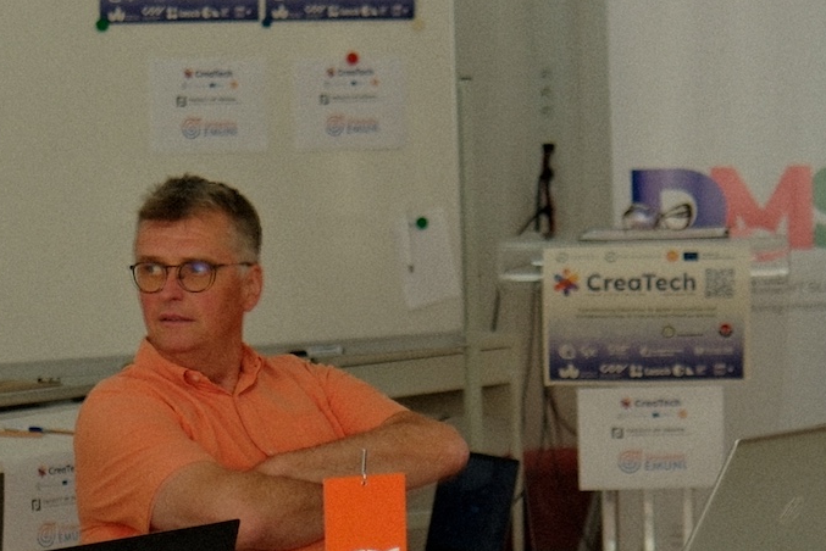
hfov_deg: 13.2
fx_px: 3558
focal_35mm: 155
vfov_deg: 8.9
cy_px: 310
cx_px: 584
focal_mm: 23
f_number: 1.4
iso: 125
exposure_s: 1/90
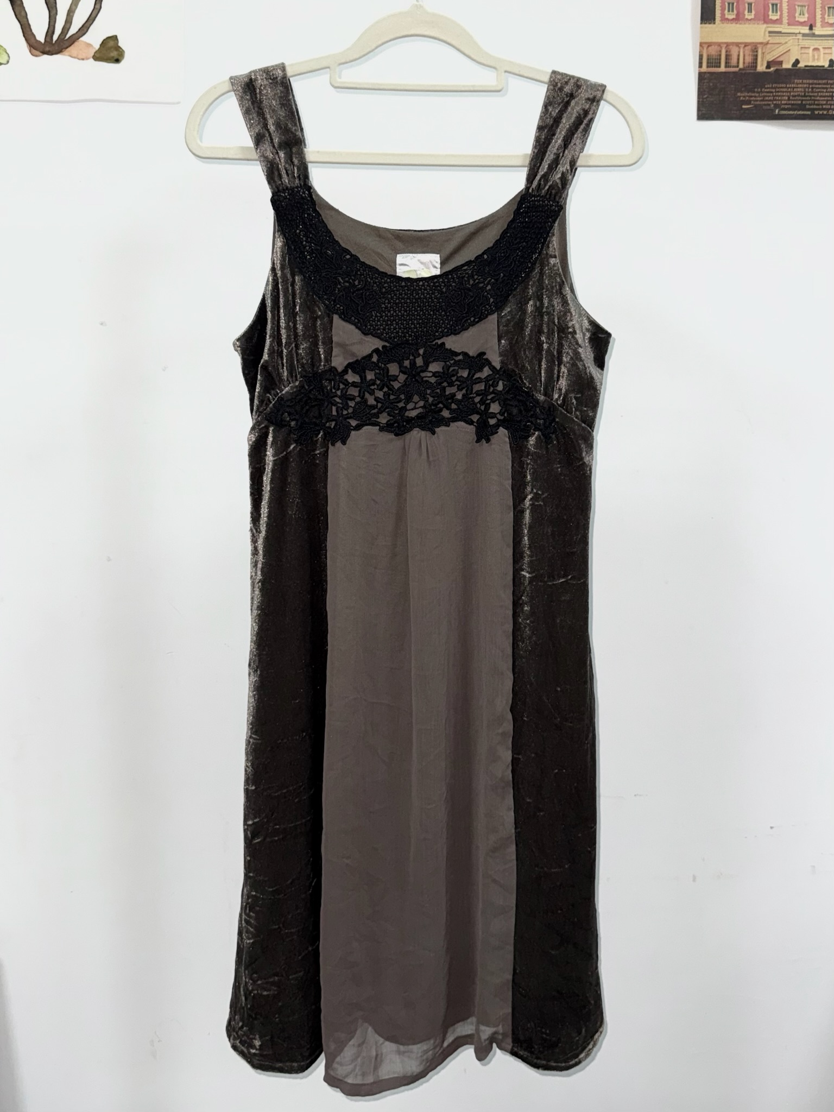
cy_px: 556
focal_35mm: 24
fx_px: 771
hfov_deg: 56.8
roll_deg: -0.2
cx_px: 417
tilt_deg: -5.7
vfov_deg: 71.6
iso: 100
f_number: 1.78
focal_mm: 6.76
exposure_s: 1/50
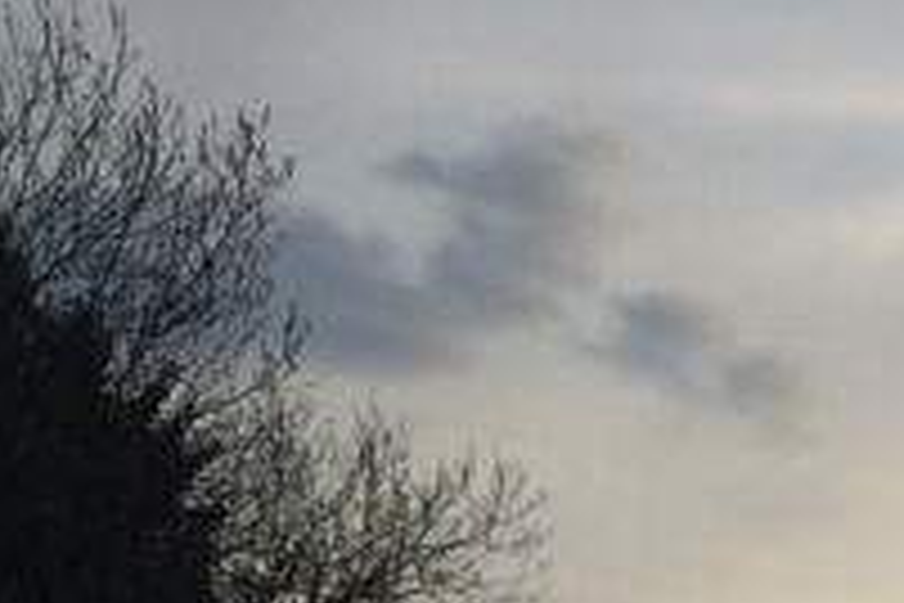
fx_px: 4670
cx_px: 2537
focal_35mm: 186
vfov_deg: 7.0
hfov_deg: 9.2
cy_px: 1440
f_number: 2.2
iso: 40
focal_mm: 4.12
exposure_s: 1/1520
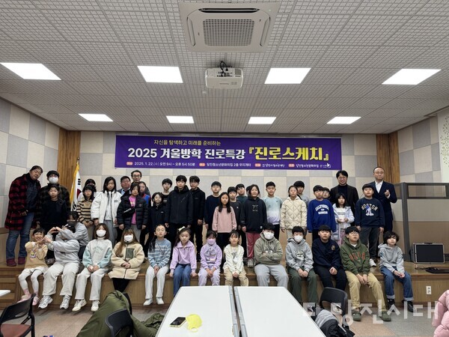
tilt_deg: +6.1
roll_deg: +0.2
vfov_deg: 56.8
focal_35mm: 24
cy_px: 168
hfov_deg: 71.6
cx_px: 224
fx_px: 311
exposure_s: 1/120
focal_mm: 6.76
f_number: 1.78
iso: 160
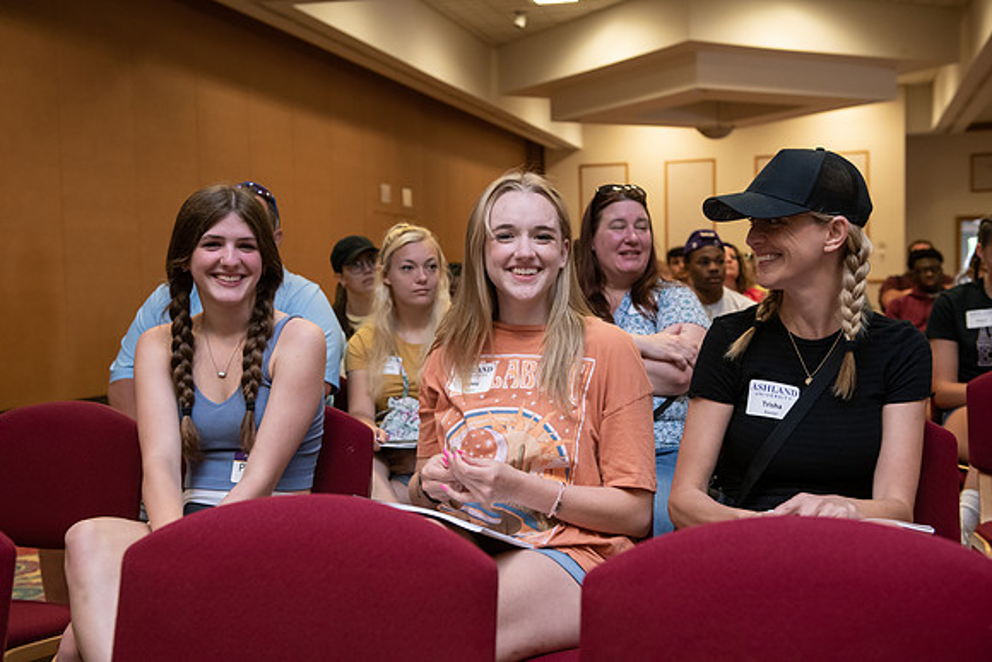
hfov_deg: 43.6
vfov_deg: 29.9
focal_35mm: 45
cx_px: 496
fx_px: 1240
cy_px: 331
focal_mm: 45
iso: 2000
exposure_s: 1/160
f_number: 4.5
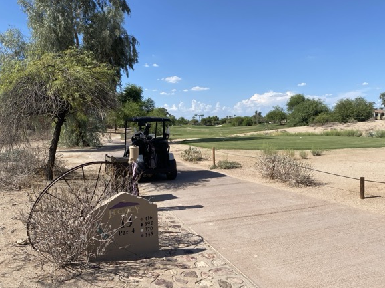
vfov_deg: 51.3
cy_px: 148
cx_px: 196
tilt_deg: -6.2
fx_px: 300
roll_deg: +0.3
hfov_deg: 65.3
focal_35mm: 27
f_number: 1.8
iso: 32
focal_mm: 4.25
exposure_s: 1/3497
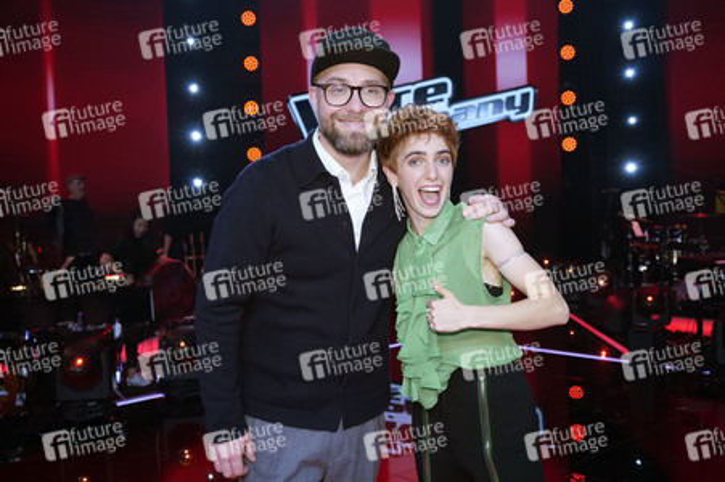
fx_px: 704
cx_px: 362
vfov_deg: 37.8
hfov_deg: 54.5
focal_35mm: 35
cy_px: 241
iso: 1600
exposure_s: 1/125
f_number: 4.5
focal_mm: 35
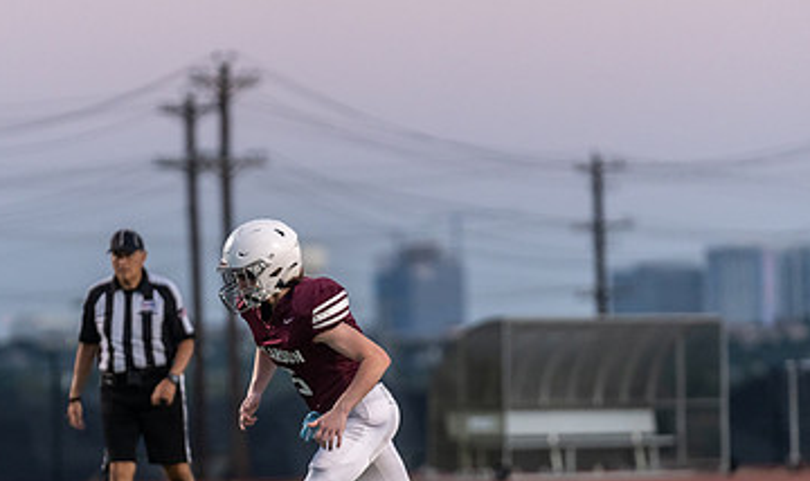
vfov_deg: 3.5
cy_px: 407
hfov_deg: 5.9
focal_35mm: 360
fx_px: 7840
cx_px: 315
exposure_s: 1/1000
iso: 2500
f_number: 2.8
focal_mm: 200
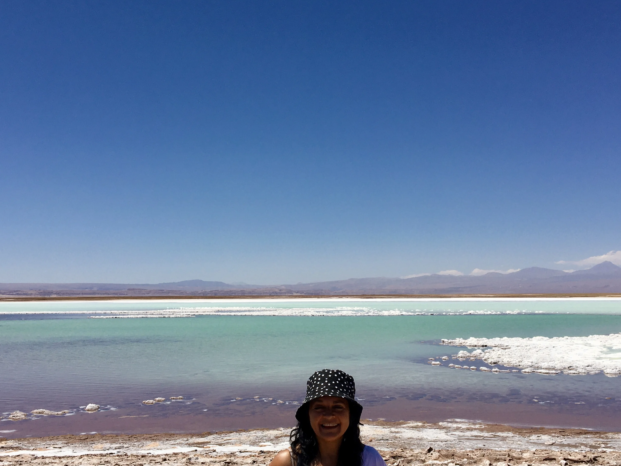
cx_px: 319
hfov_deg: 46.8
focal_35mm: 40
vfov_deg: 35.9
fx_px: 718
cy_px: 276
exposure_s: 1/3846
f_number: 2.2
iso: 25
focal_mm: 4.15
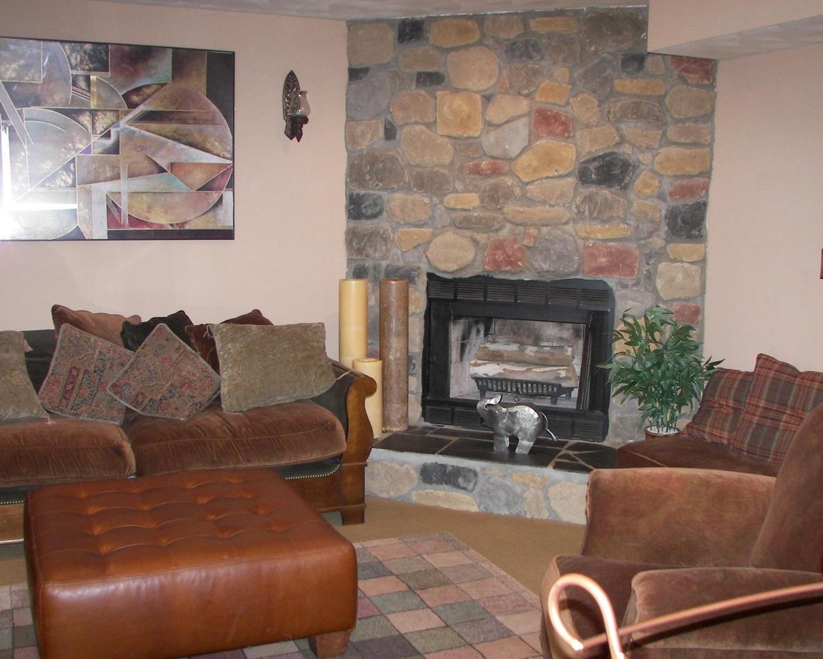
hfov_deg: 47.9
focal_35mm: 38
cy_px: 333
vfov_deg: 39.2
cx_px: 411
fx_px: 926
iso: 125
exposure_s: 1/30
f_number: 2.8
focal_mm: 6
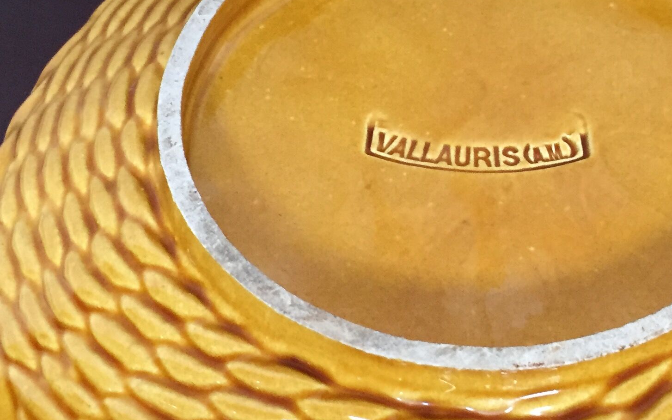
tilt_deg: -53.1
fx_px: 1264
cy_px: 242
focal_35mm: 69
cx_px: 458
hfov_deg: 29.5
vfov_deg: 18.9
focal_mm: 4.15
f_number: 2.2
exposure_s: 1/20
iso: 250
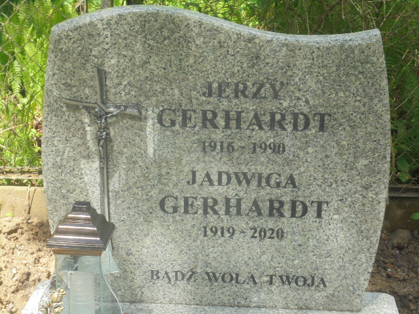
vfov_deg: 20.2
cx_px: 210
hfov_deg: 26.7
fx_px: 884
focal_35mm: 73
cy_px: 157
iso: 100
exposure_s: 1/100
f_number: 6.1
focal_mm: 13.1
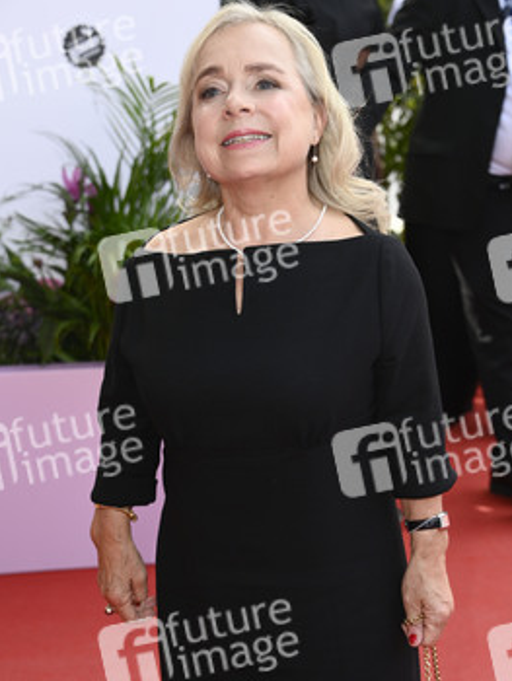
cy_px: 354
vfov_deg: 19.4
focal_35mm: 101
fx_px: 1989
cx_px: 255
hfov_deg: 14.7
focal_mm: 92
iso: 500
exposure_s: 1/250
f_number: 6.3
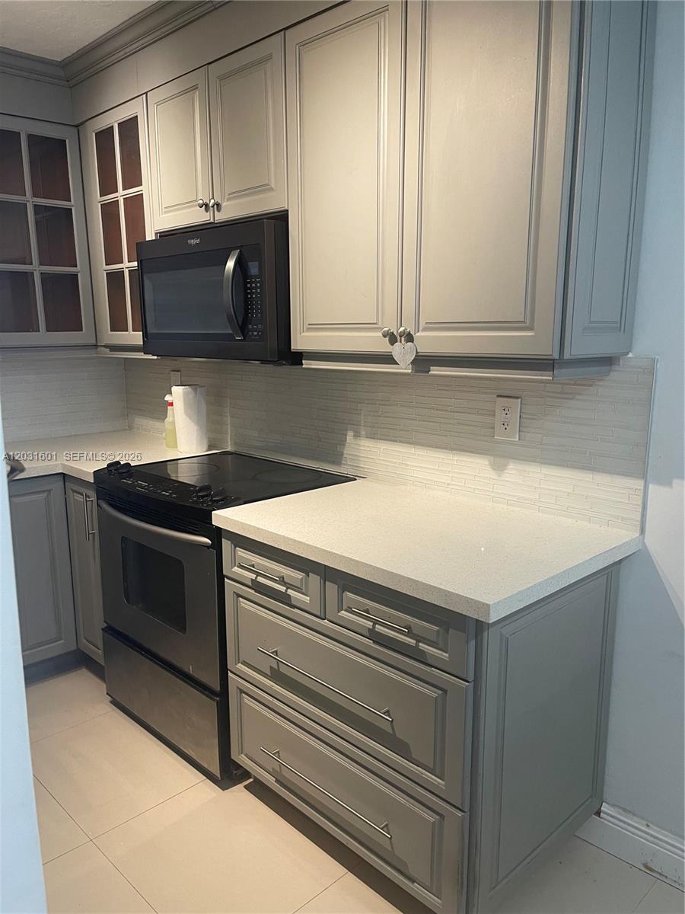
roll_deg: -0.4
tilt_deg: -11.0
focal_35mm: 25
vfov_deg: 69.4
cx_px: 342
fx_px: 660
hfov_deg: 54.9
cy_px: 457
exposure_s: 1/60
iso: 125
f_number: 1.6
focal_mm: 5.1
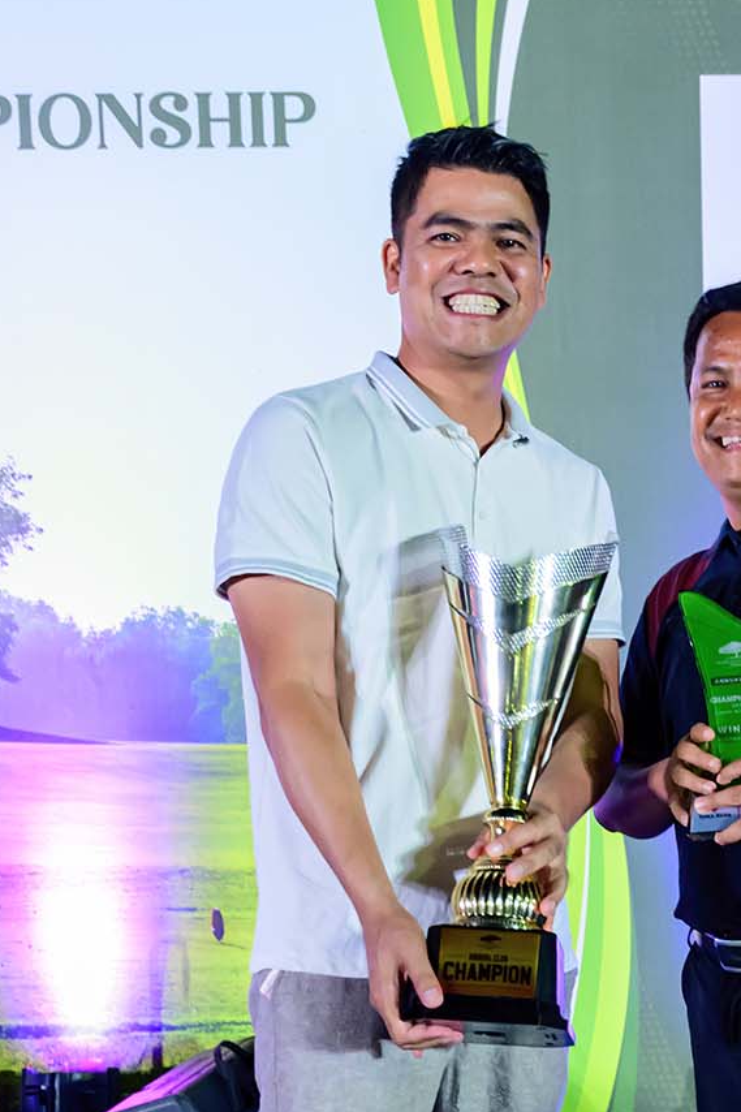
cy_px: 928
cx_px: 595
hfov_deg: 22.7
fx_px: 1822
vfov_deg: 32.8
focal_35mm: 59
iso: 4500
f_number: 4.5
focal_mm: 35
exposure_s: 1/250
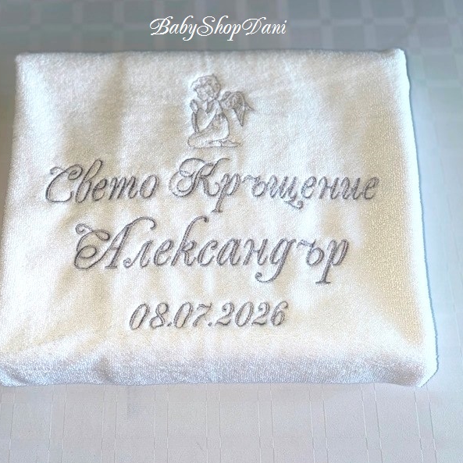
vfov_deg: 52.5
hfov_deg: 52.5
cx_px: 219
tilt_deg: -75.0
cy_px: 233
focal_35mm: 31
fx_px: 469
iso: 32
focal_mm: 5.1
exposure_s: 1/66
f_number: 1.6
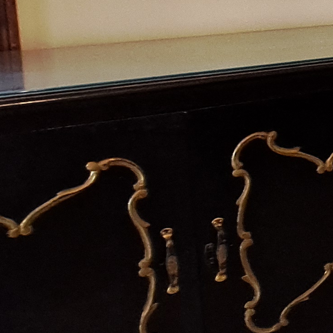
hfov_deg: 18.5
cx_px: 655
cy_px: 38
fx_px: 686
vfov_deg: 26.5
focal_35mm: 63
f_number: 2.2
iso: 200
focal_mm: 1.74
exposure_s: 1/25
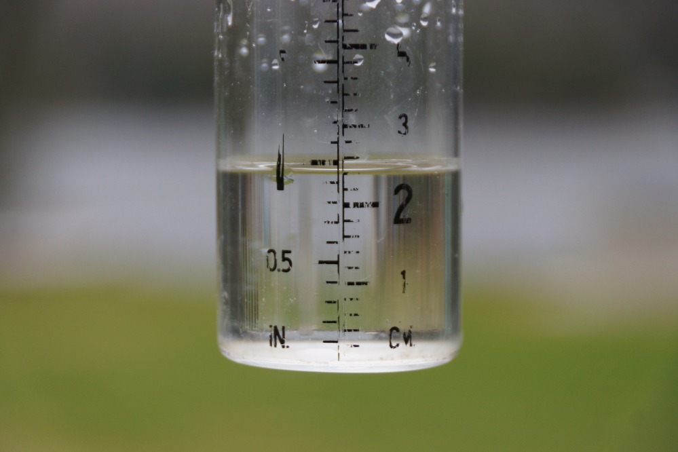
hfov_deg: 13.7
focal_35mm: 150
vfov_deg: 9.1
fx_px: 2825
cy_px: 226
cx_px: 339
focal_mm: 100
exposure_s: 1/160
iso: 500
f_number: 5.6
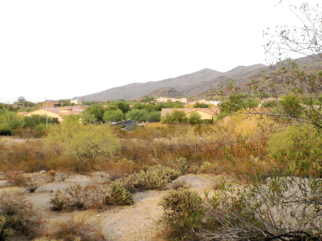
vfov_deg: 22.9
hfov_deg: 30.2
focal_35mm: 64
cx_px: 183
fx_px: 595
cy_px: 139
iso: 50
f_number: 4.4
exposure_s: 1/400
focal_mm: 6.3
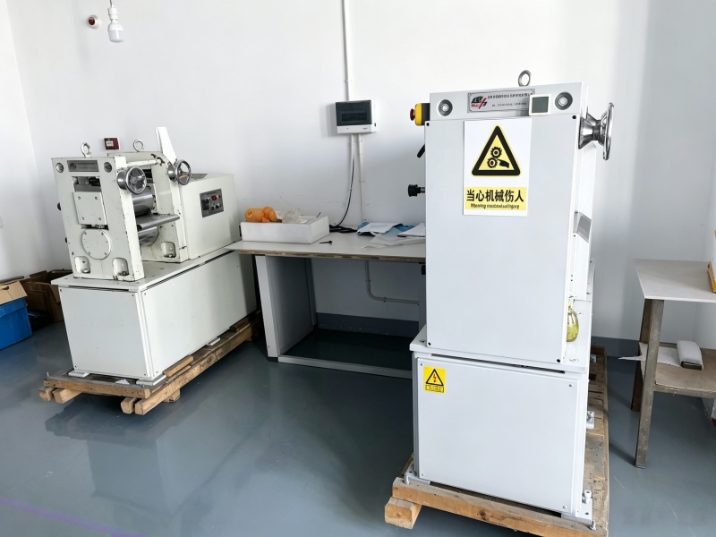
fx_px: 558
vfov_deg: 51.4
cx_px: 358
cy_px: 268
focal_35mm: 27
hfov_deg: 65.3
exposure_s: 1/50
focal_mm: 6.67
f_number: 1.9
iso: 160
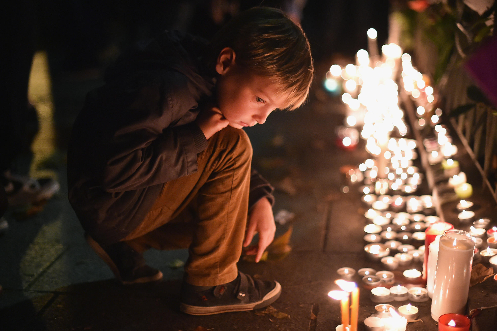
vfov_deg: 27.0
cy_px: 166
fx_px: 690
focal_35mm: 50
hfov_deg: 39.6
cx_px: 248
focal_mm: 50
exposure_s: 1/500
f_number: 1.4
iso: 5000
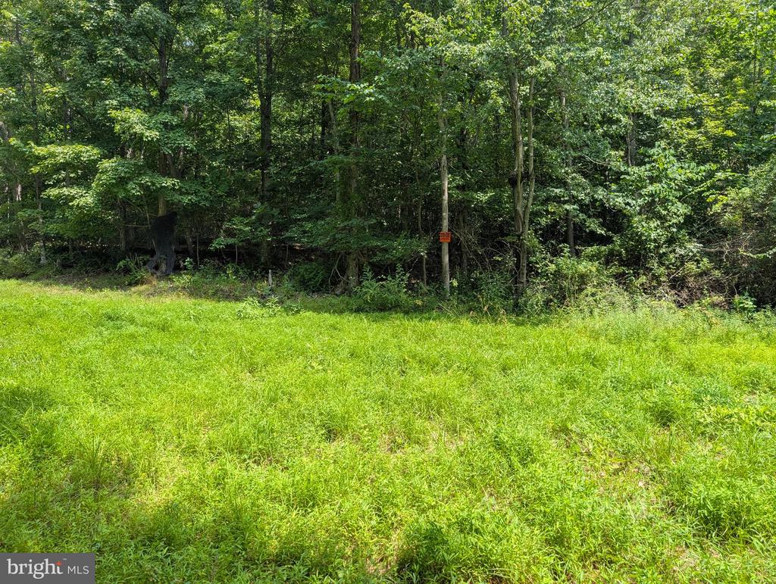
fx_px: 539
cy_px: 292
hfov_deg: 71.5
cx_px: 388
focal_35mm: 24
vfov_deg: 56.9
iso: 20
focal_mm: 6.9
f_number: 1.68
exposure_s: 1/185
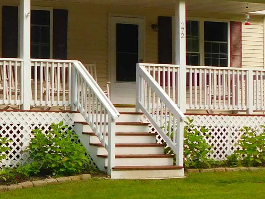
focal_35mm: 120
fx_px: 919
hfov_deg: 15.4
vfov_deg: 12.3
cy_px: 85
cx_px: -110
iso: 125
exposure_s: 1/500
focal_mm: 5.3
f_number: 3.2
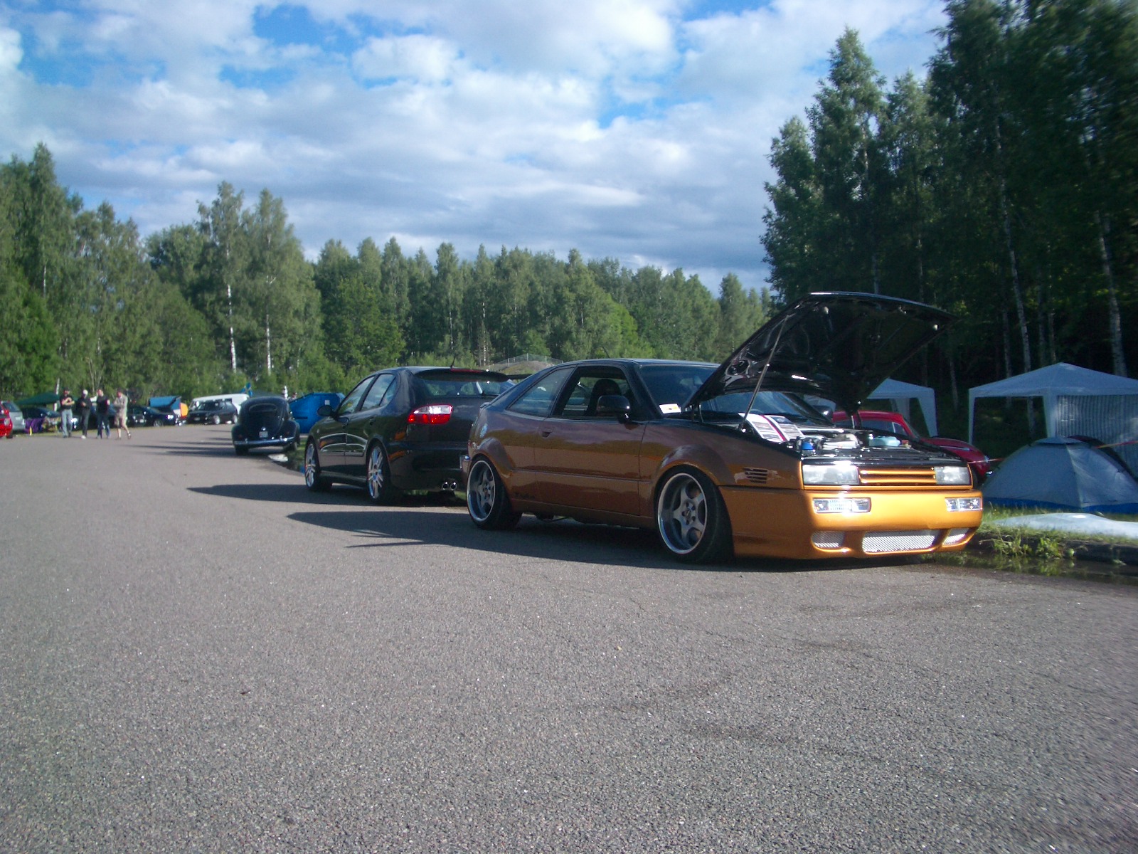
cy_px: 427
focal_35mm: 35
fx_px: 1151
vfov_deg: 40.7
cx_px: 569
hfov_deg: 52.6
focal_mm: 5.8
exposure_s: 1/400
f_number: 4.3
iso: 50
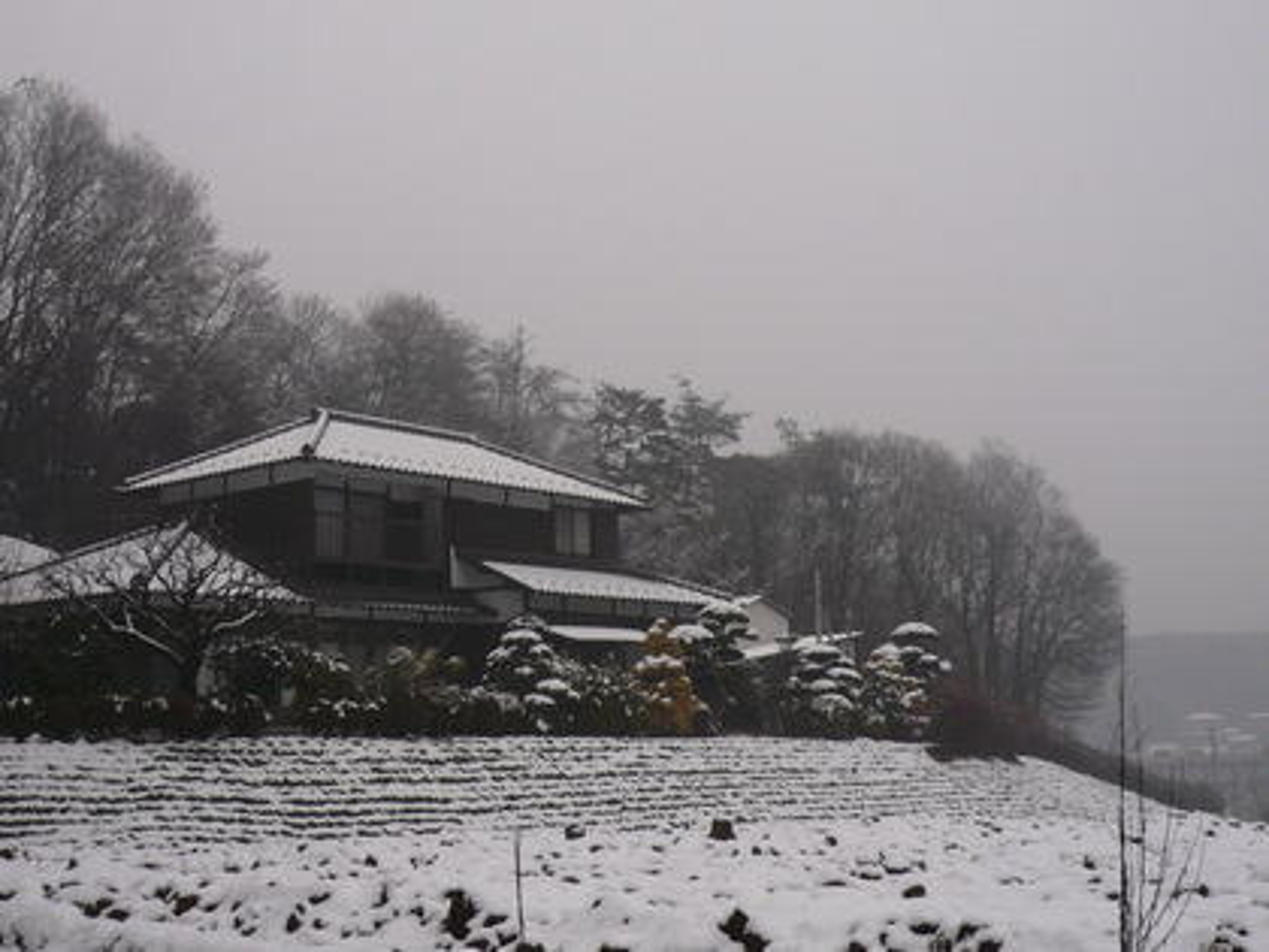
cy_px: 476
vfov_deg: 32.2
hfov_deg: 42.1
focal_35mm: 45
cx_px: 634
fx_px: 1650
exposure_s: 1/500
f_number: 2.9
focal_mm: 4.9
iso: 100
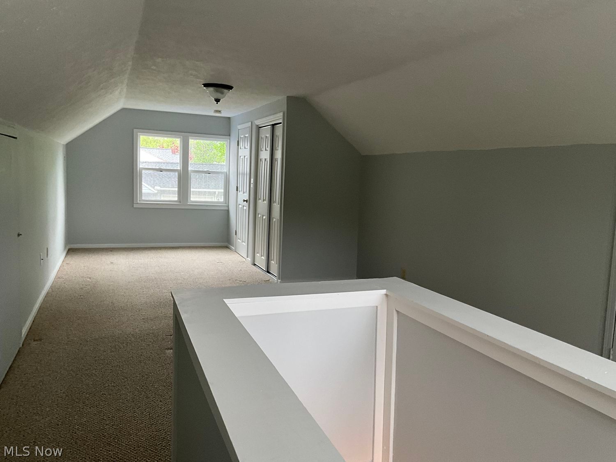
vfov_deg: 48.2
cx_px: 308
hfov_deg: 61.7
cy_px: 231
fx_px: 516
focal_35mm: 29
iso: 125
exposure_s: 1/60
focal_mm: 3
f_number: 1.8
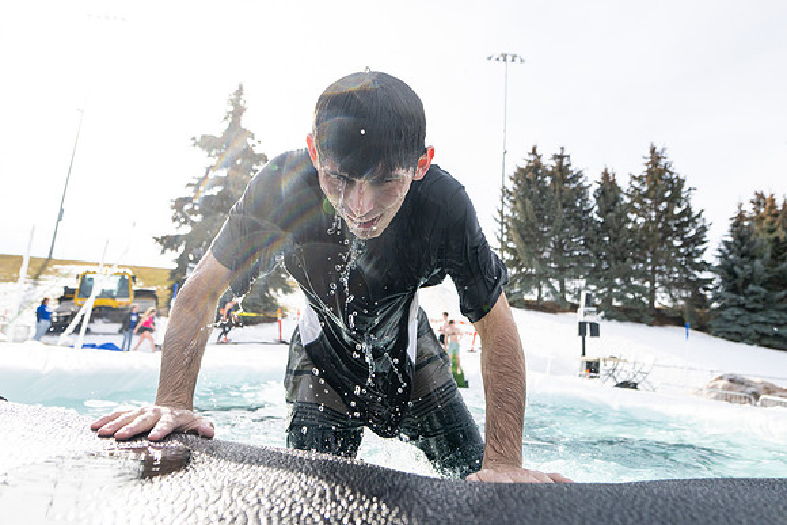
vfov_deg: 50.9
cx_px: 402
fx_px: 552
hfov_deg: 71.0
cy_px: 244
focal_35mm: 25
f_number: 4
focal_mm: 20.5
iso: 250
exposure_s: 1/3200
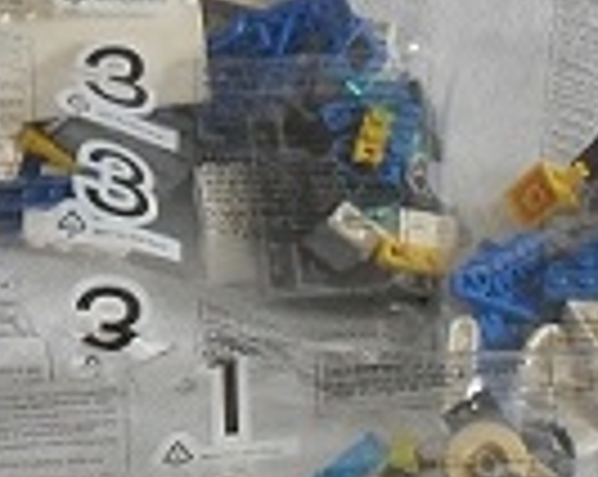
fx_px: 2739
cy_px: 284
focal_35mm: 155
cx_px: 65
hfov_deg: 12.4
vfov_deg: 9.9
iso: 200
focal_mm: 6.3
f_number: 3.2
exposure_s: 1/3
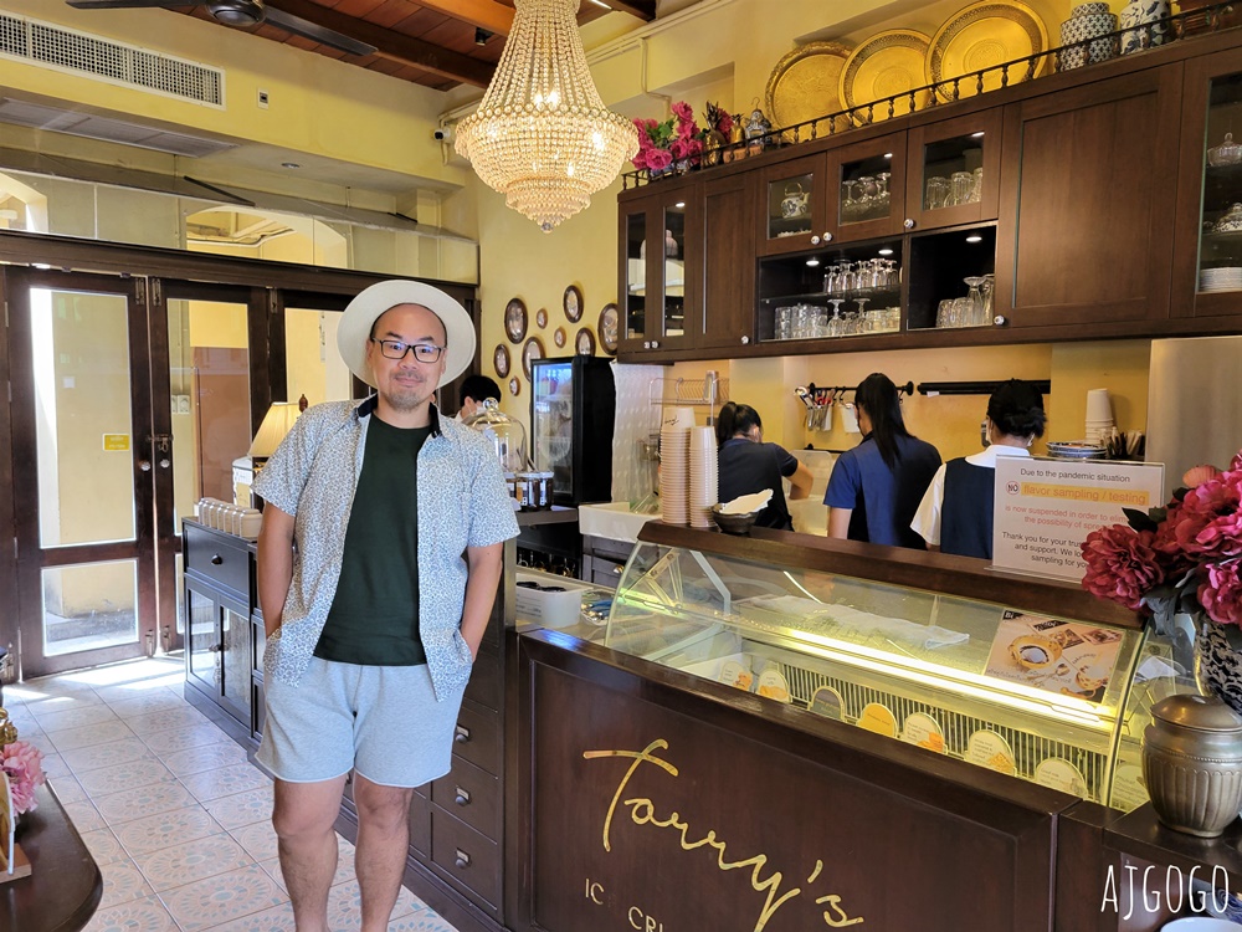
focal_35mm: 26
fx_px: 933
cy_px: 466
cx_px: 621
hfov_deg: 67.3
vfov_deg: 53.1
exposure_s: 1/100
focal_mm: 5.4
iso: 250
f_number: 1.8
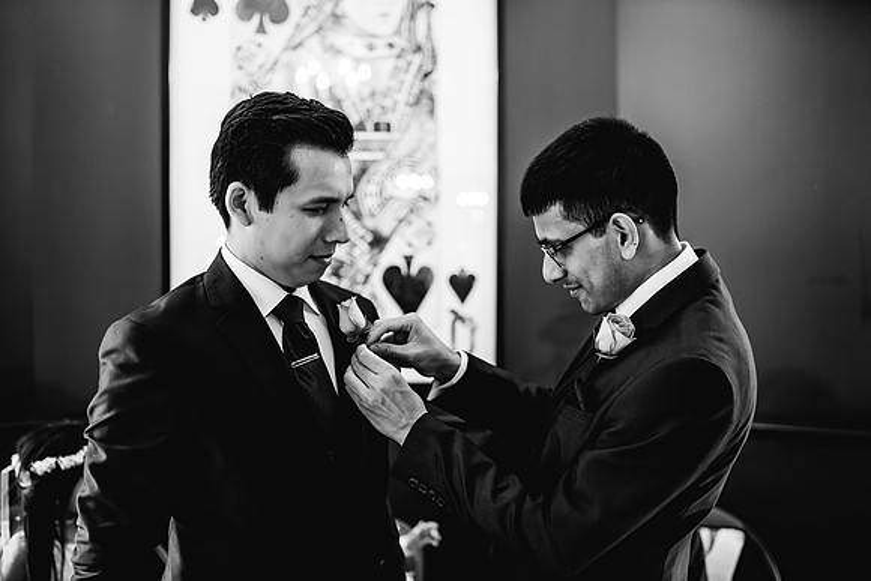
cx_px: 435
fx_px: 885
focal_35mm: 37
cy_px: 290
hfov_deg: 52.4
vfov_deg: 36.4
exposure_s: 1/250
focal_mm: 35
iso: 1000
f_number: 1.6
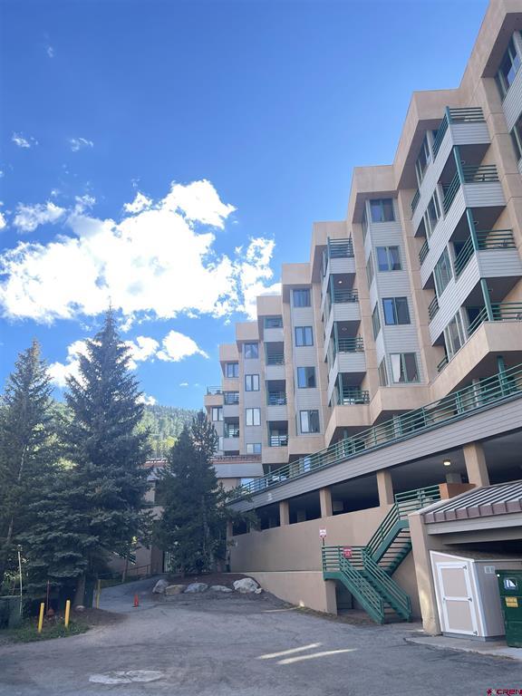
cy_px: 348
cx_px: 261
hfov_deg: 53.1
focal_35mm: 26
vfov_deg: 67.3
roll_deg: +2.5
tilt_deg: +23.8
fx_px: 523
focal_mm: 4.2
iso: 32
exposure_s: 1/483
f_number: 1.6
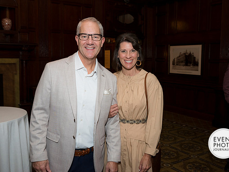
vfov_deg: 40.7
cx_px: 123
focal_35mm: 35
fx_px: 231
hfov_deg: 52.6
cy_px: 86
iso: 800
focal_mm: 32
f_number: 5.6
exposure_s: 1/125
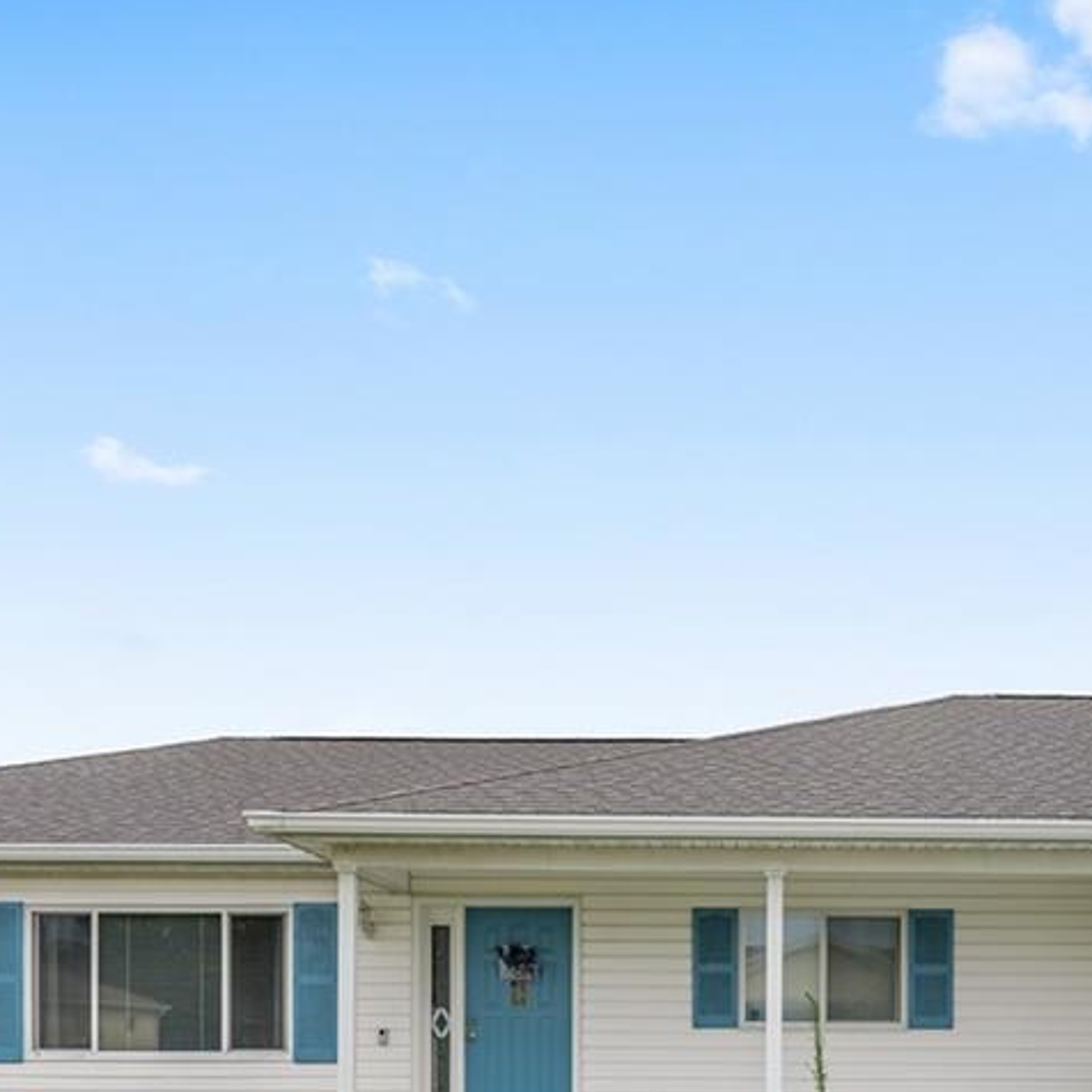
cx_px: 778
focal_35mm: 40
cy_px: 1067
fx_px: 1428
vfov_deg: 37.8
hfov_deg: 41.0
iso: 200
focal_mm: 14
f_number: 8
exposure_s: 1/80
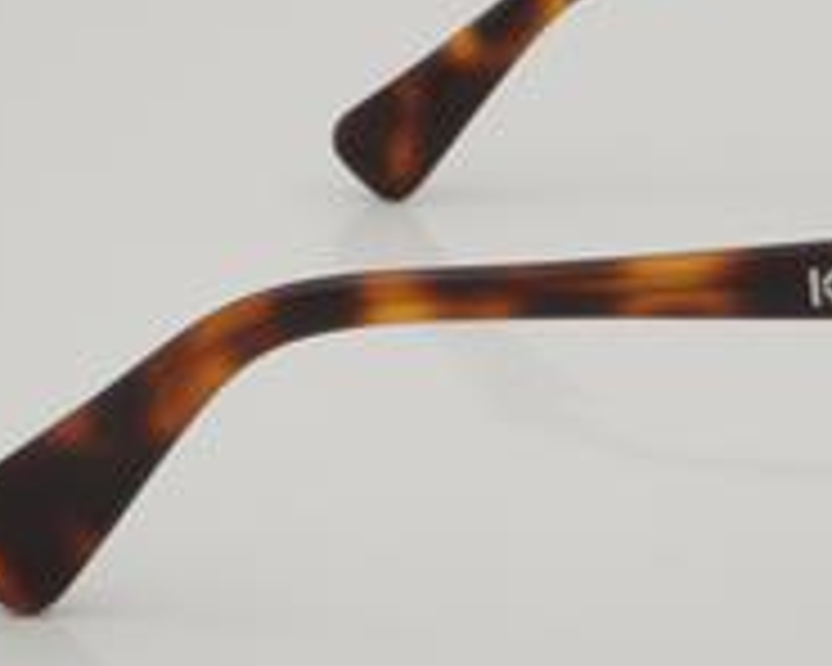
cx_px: 832
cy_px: 266
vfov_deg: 10.2
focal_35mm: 152
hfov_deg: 12.5
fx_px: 3743
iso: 100
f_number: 32
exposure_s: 1/3
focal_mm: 50
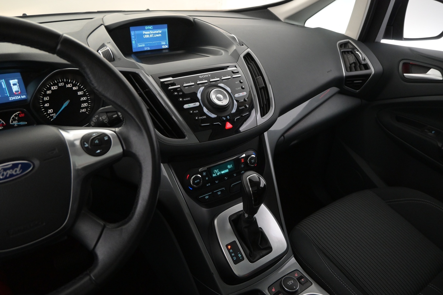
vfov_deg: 53.1
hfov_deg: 73.7
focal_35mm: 24
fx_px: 295
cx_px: 222
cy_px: 148
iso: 2500
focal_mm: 16
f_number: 4
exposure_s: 1/60
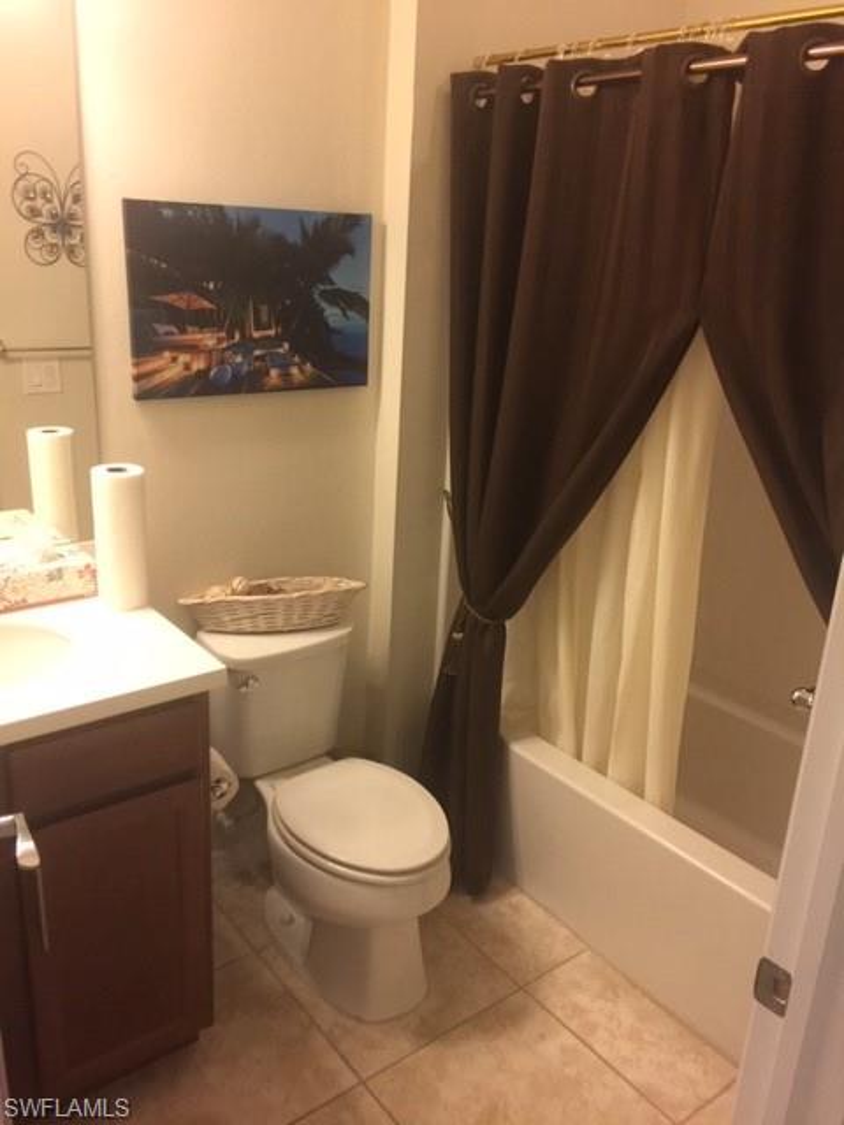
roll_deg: -1.8
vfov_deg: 61.7
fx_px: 943
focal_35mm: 29
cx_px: 422
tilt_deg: -17.6
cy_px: 562
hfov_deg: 48.2
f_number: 2.2
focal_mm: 4.15
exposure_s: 1/15
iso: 125
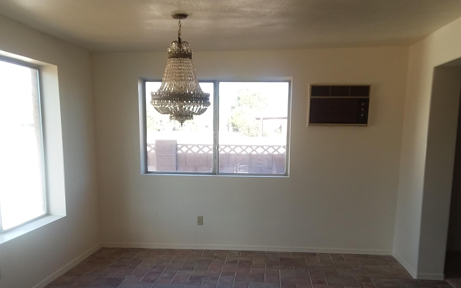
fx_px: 465
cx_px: 233
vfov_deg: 33.9
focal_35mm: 37
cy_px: 207
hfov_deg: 52.8
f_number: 1.9
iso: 50
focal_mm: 2.91
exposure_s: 1/125
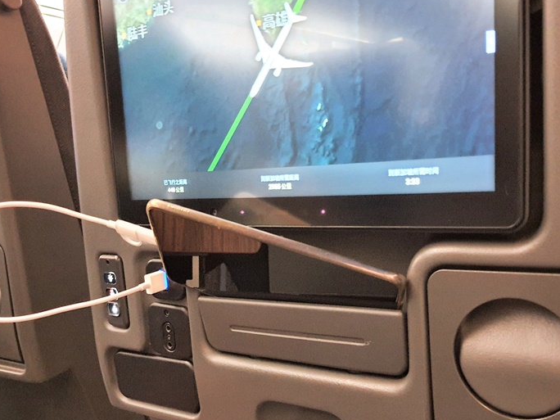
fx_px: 615
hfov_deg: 48.9
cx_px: 306
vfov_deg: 37.5
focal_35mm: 38
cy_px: 260
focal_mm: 4.32
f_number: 1.7
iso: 800
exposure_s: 1/10
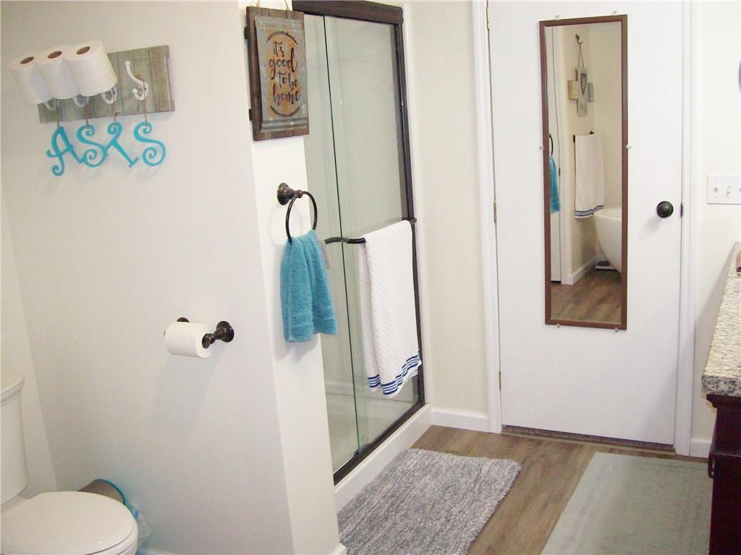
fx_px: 771
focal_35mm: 36
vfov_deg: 39.7
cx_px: 370
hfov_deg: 51.4
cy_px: 278
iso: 200
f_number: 2.7
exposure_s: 1/64
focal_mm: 6
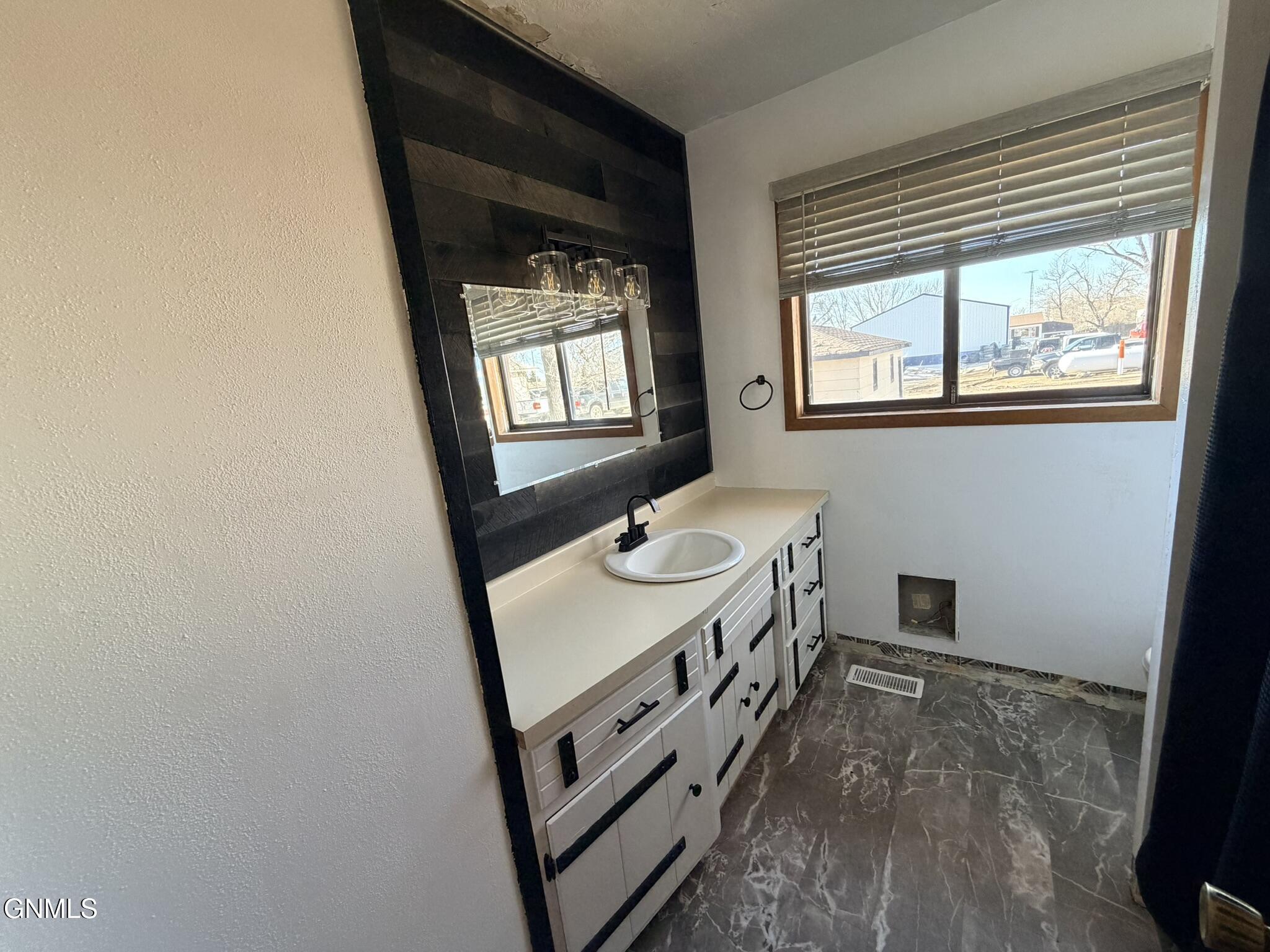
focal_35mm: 14
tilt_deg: -11.4
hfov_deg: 102.1
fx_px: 514
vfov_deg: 85.7
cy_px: 476
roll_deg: +6.6
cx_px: 635
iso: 320
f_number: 2.2
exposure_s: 1/115
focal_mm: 2.22
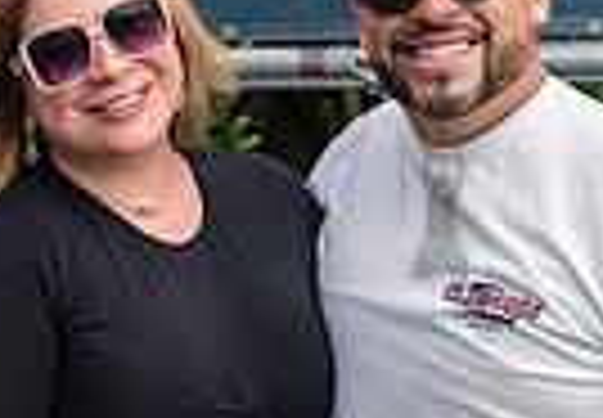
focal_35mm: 116
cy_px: 151
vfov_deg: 12.1
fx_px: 1968
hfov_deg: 17.4
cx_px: 321
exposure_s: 1/1000
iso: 1000
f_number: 4.5
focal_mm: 24
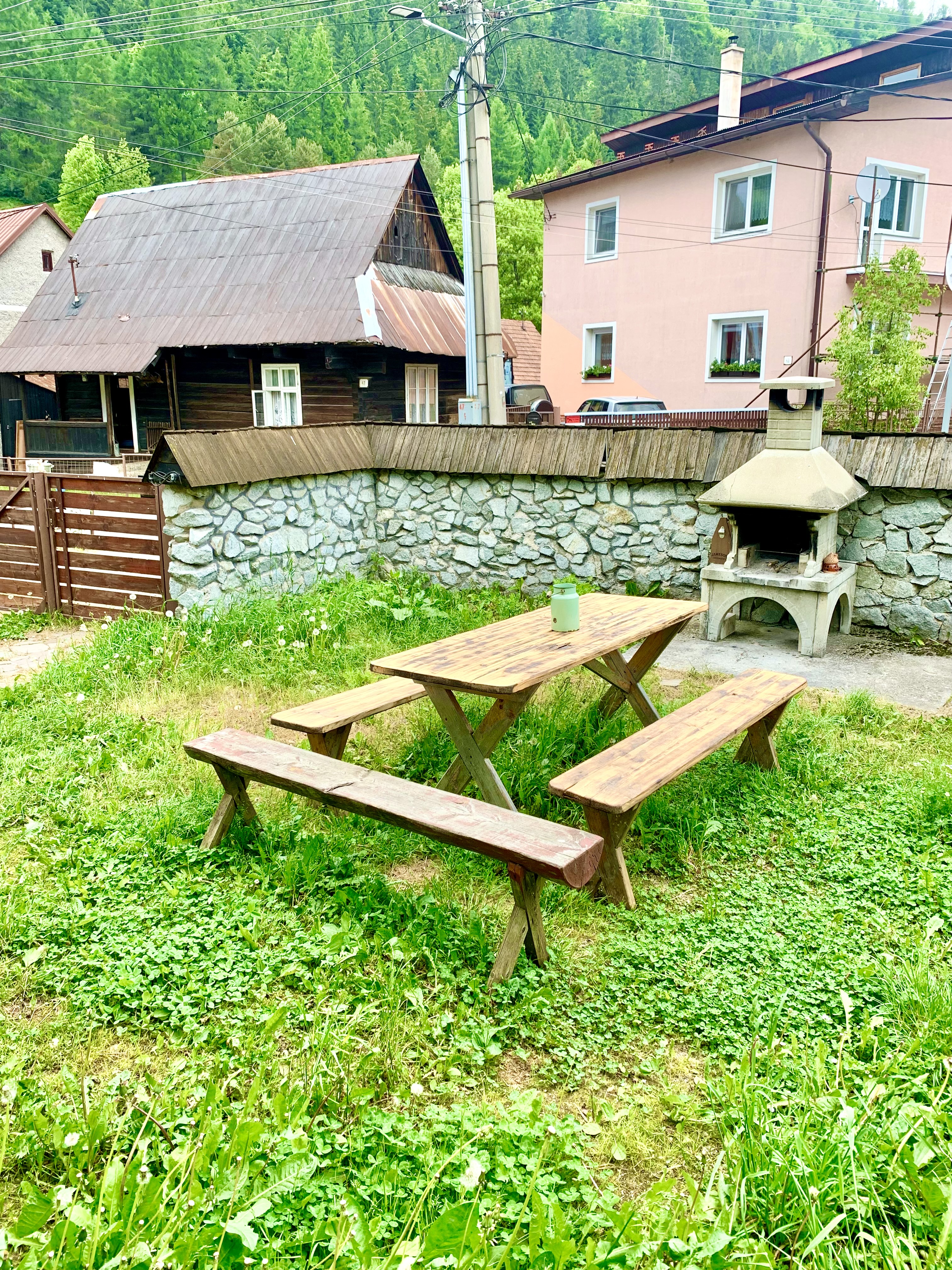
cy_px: 635
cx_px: 476
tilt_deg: -13.9
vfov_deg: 67.3
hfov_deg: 53.1
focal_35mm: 26
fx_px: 953
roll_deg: -0.1
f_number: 1.8
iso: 25
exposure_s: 1/259
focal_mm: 4.25
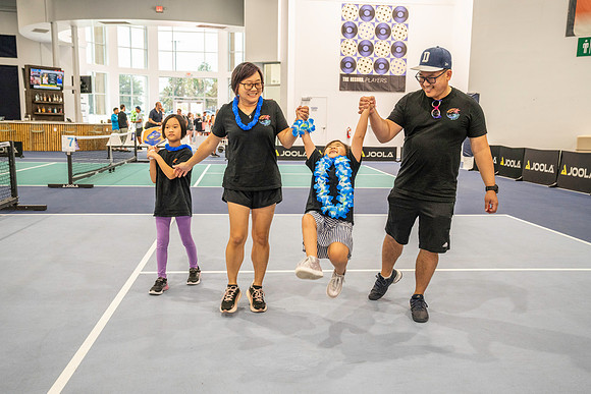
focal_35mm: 36
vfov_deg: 36.9
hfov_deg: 53.1
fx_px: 591
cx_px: 296
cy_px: 197
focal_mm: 36
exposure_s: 1/160
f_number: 5.6
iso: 3200
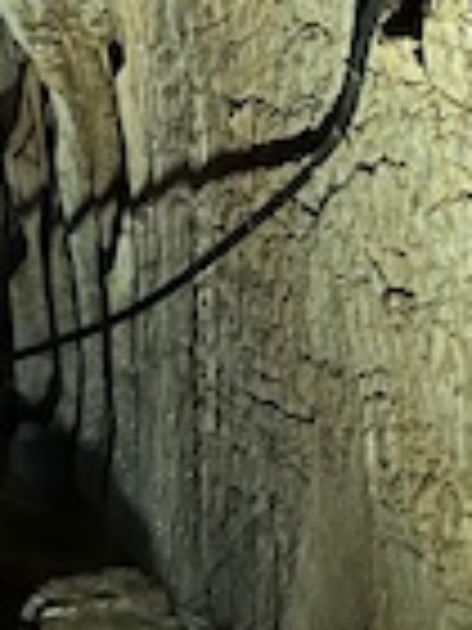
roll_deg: -2.0
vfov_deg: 13.3
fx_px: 2200
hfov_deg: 11.5
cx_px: -344
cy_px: -734
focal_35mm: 121
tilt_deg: +13.7
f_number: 1.5
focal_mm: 5.7
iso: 640
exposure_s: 1/12
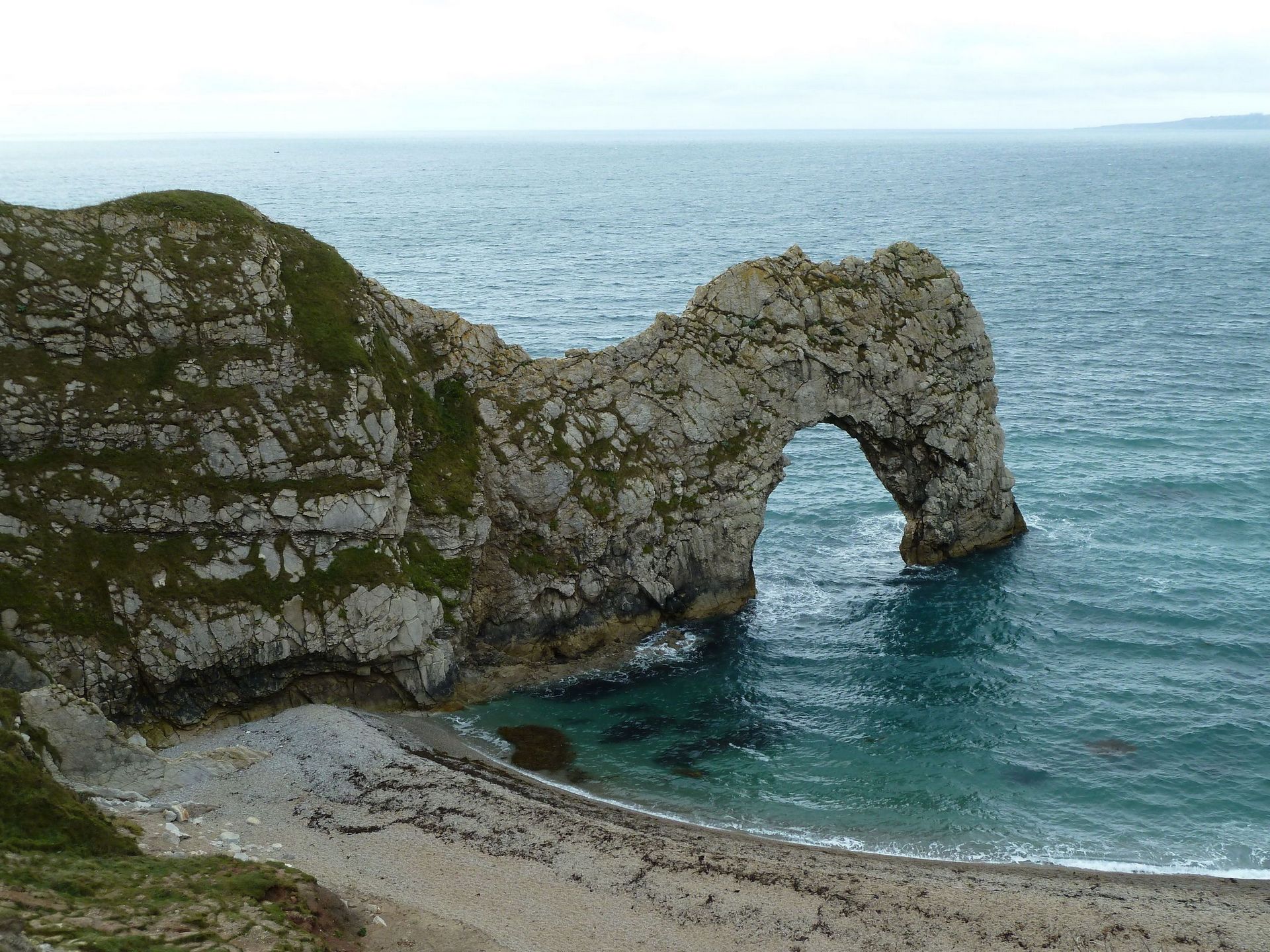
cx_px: 635
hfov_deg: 44.8
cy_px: 476
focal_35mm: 42
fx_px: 1541
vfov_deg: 34.3
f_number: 4
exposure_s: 1/200
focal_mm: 6.9
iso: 80
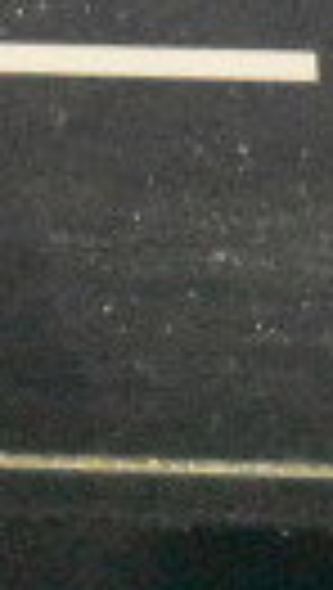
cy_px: 74
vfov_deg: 5.4
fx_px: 6297
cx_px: 1156
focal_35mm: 402
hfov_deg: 3.0
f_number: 5.6
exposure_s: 1/40
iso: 25600
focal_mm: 55
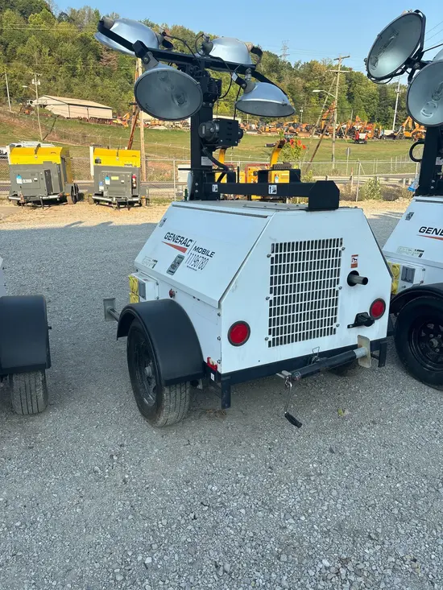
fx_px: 444
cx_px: 222
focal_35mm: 26
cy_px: 295
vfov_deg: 67.3
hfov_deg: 53.1
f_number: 1.6
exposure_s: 1/1344
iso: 50
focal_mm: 5.96
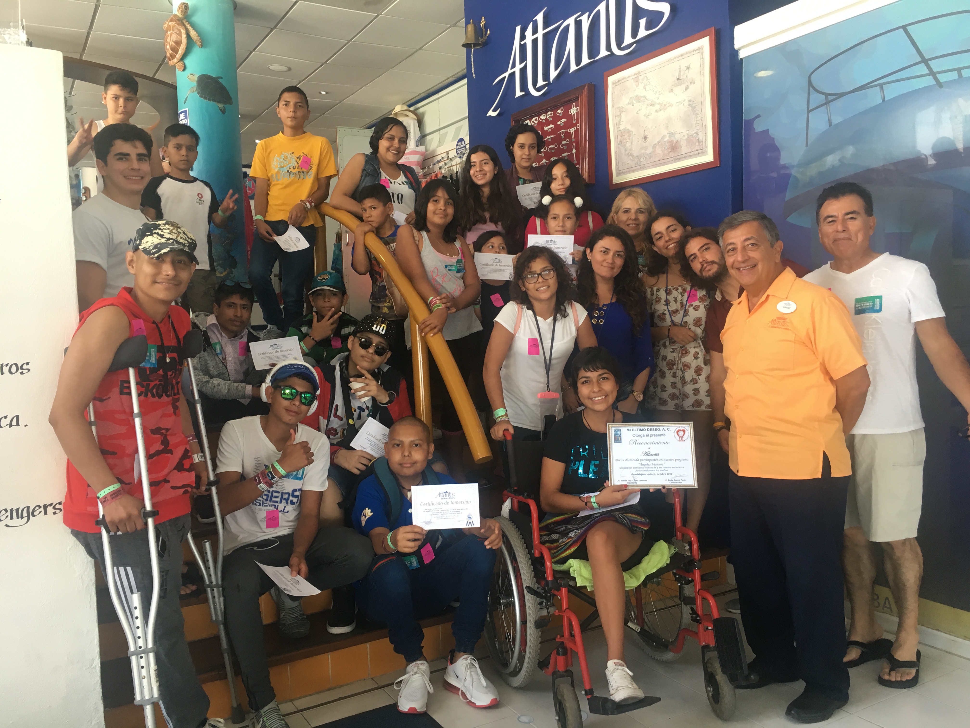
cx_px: 485
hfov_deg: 61.7
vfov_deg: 48.2
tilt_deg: -3.4
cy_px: 364
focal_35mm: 29
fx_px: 813
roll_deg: +2.6
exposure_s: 1/30
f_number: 2.2
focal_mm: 4.15
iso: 32
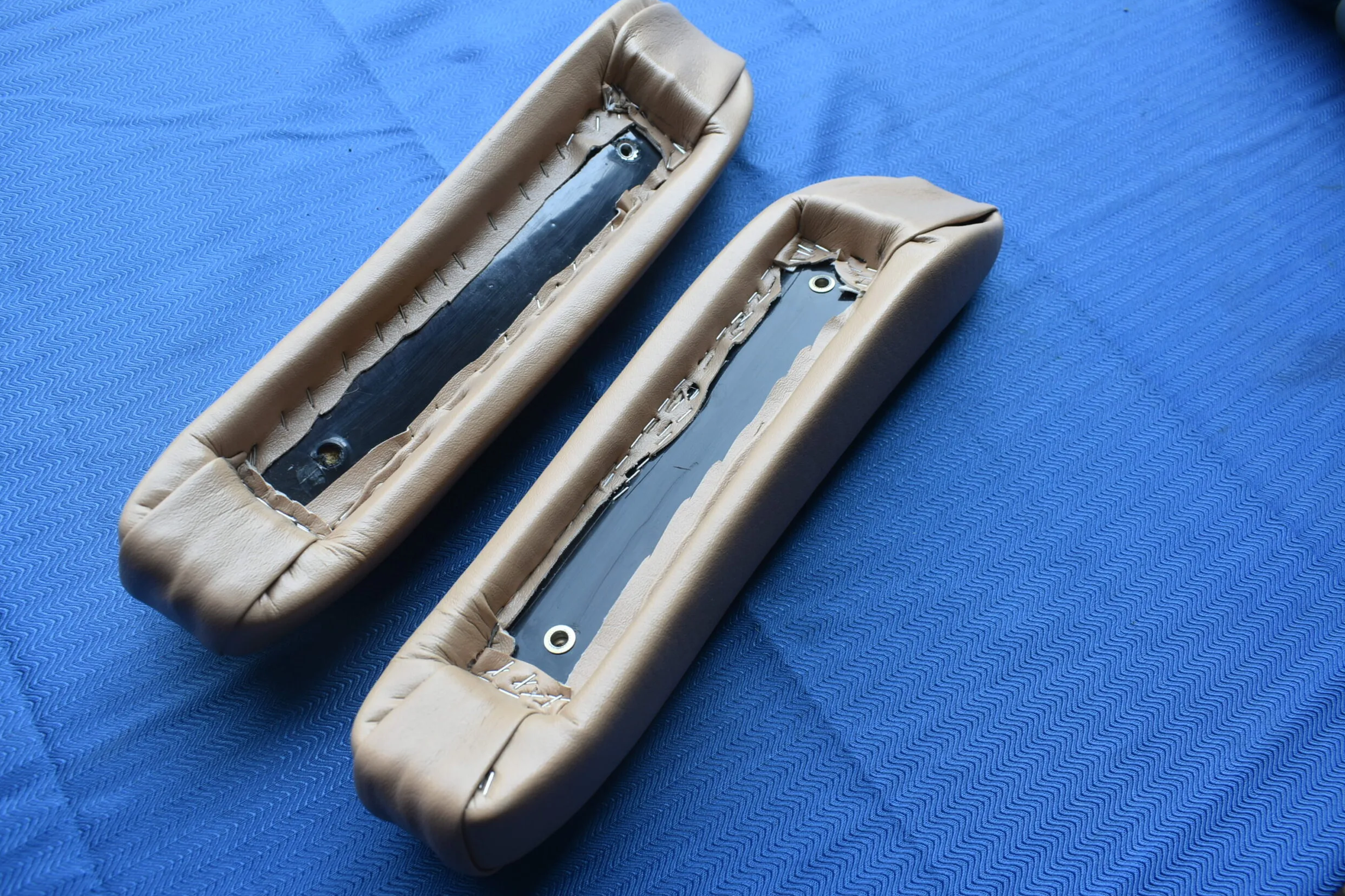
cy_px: 450
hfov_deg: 65.5
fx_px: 1046
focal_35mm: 28
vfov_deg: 46.4
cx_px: 660
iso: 200
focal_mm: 18
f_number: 6.3
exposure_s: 1/160
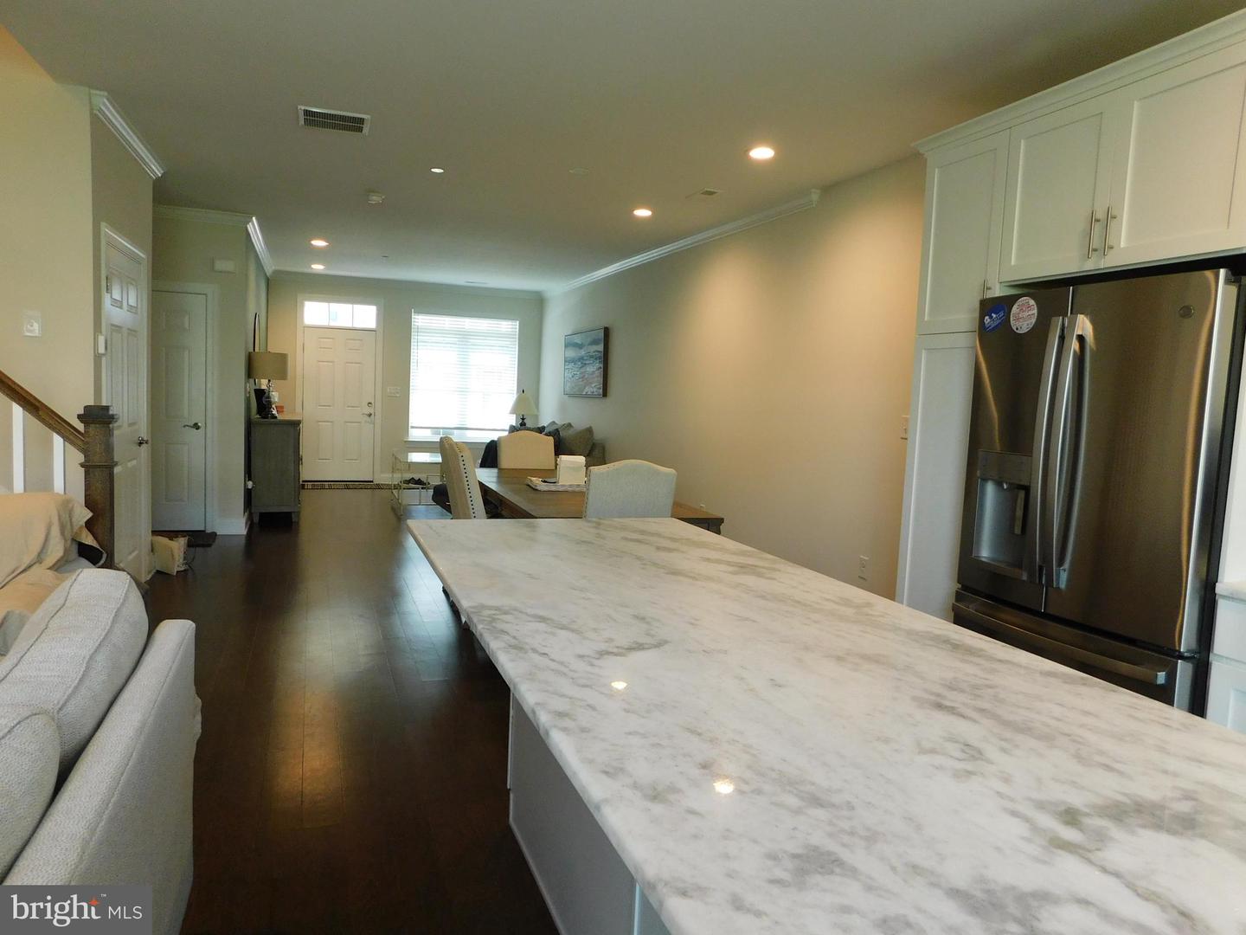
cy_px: 468
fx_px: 828
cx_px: 623
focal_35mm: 23
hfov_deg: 73.9
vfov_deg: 58.9
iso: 220
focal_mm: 4
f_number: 3
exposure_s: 1/30
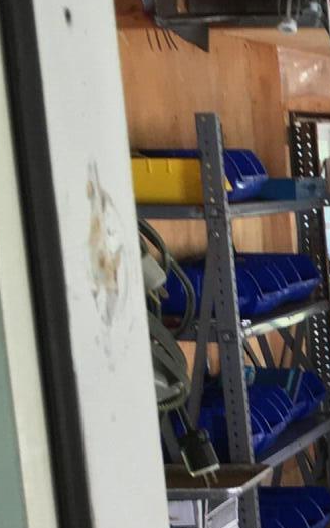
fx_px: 1684
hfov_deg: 9.8
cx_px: 816
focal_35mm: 117
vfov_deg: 17.4
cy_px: 517
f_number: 2.2
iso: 50
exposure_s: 1/30
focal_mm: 4.15
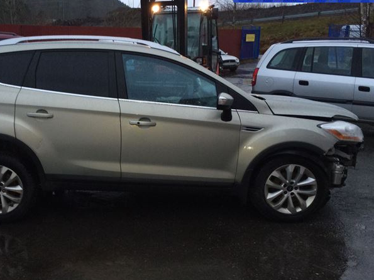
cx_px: 133
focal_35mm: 39
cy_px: 154
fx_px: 421
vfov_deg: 36.8
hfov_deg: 47.3
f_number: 2.2
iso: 100
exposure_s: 1/30
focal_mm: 4.15
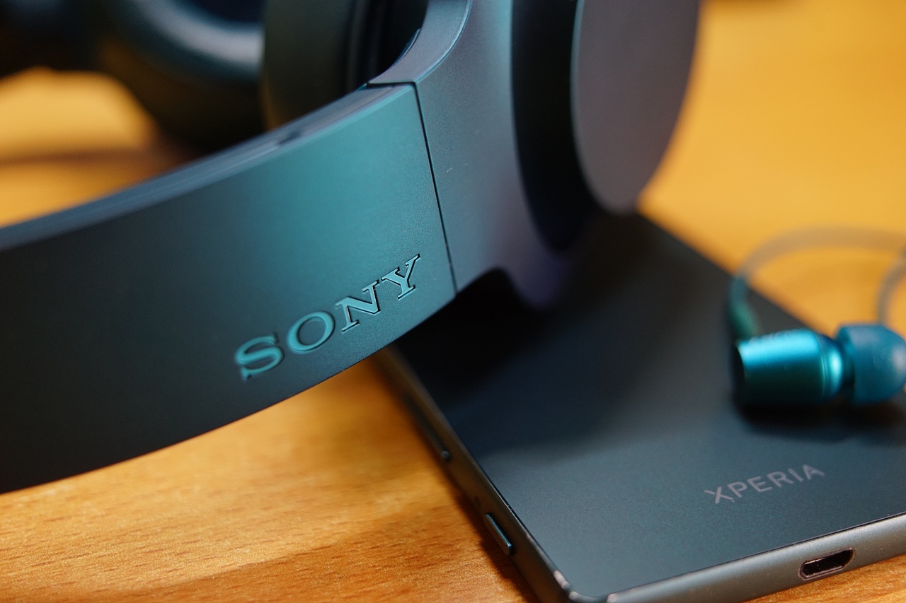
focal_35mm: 35
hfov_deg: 54.4
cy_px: 302
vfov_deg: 37.8
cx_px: 453
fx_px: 881
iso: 640
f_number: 3.2
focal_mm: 35
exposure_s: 1/80
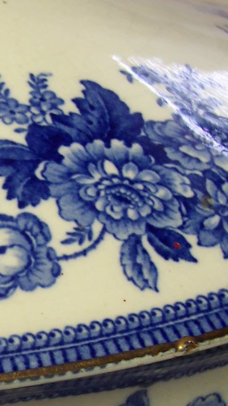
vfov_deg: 25.5
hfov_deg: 13.7
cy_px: 259
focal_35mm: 83
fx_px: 892
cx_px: -117
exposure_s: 1/45
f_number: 2.8
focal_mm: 5.6
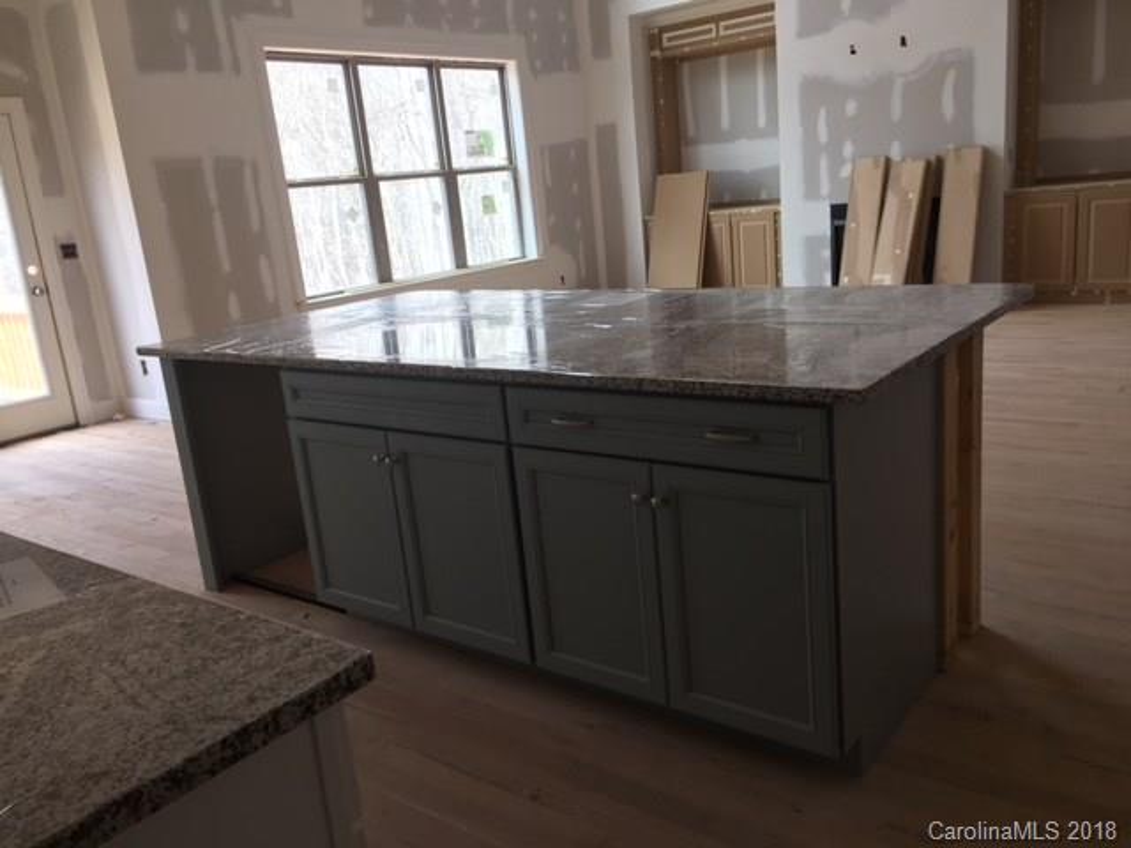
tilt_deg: -14.9
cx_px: 566
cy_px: 424
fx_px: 948
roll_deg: +5.5
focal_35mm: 29
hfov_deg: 61.7
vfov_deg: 48.2
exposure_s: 1/60
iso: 25
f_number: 2.2
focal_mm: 4.15
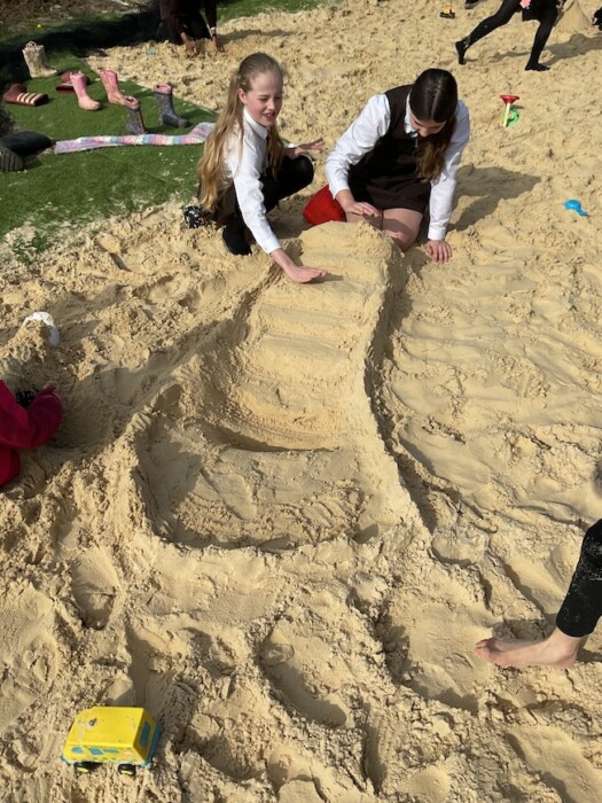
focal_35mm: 29
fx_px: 672
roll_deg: +0.1
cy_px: 402
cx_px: 301
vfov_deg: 61.7
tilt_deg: -41.5
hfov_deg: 48.2
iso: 16
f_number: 1.8
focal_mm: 3
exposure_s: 1/3788
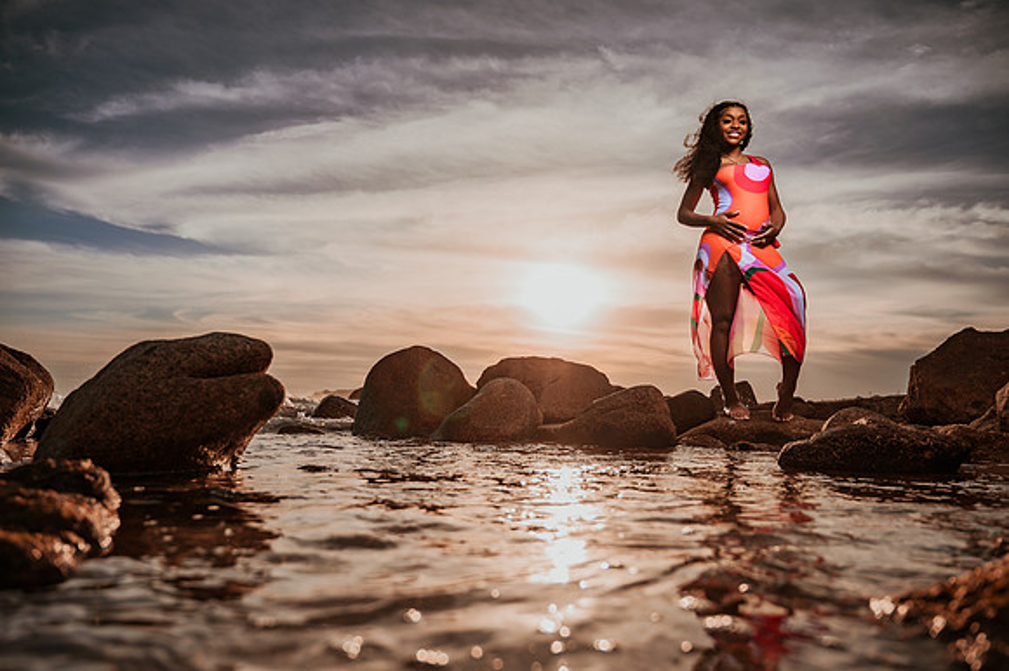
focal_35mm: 24
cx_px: 504
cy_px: 336
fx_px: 684
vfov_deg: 52.3
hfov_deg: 72.8
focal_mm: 24
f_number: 4
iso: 100
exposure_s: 1/3200
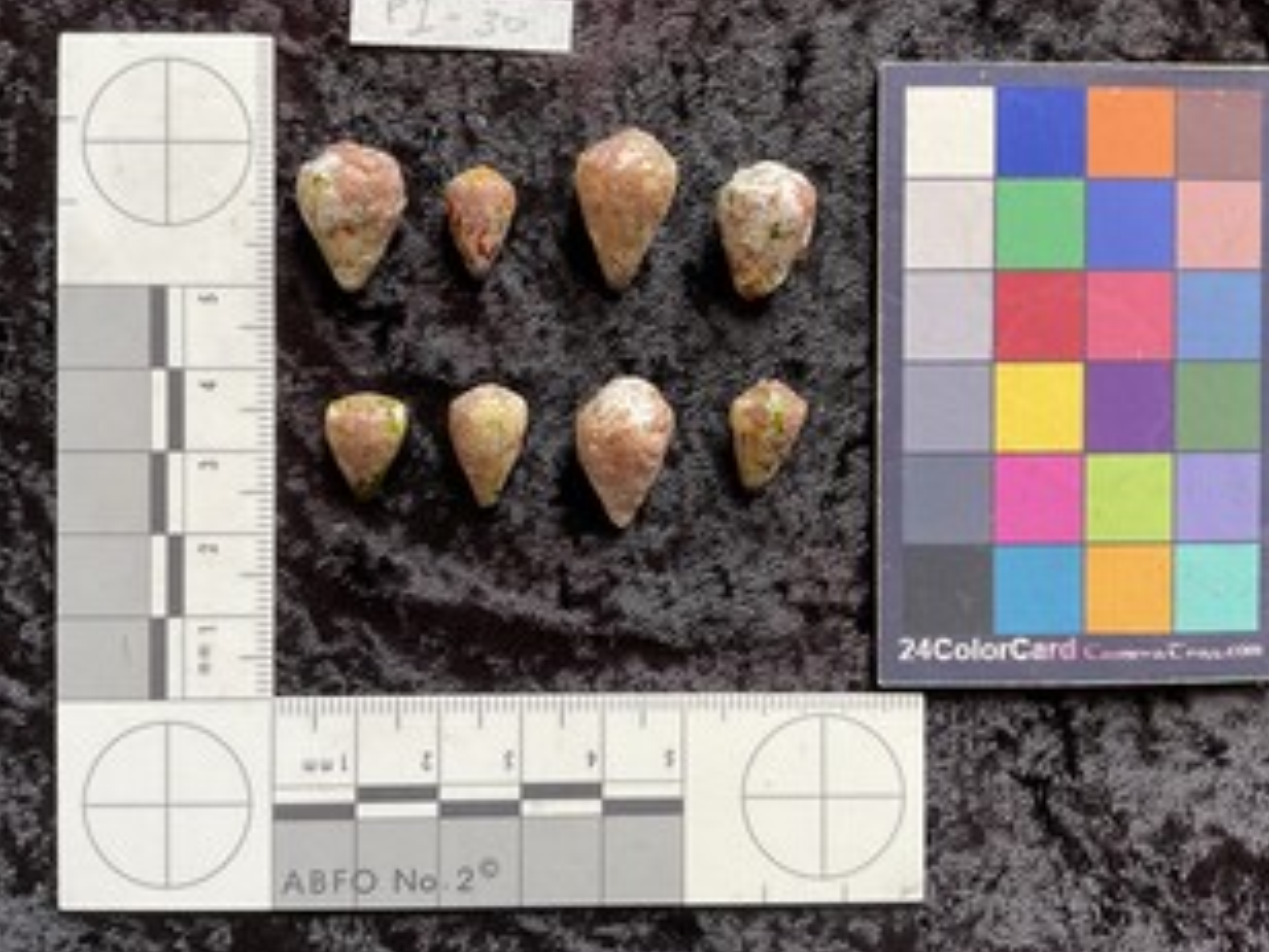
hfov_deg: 55.3
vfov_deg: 42.9
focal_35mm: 33
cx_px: 622
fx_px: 1210
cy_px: 451
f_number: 1.8
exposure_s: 1/120
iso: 64
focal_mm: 3
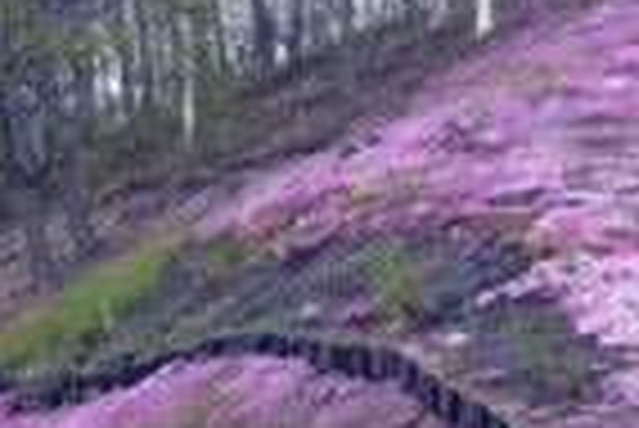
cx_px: 45
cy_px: 266
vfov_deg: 8.2
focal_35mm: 167
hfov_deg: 12.2
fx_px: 2967
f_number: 2.9
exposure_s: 1/125
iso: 100
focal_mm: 6.3
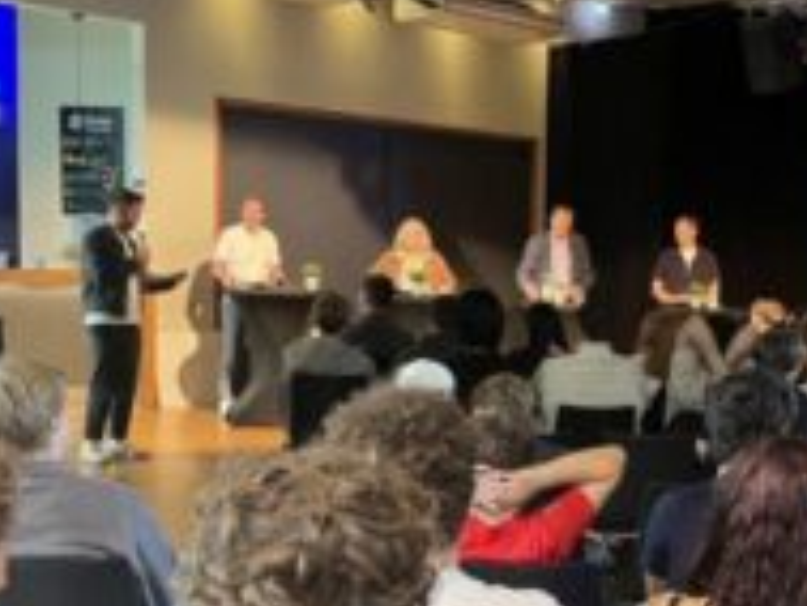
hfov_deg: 33.5
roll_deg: -2.3
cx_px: 683
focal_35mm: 55
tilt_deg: -7.3
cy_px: 397
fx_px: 1283
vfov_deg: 26.5
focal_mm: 5.1
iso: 400
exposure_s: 1/50
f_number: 1.6
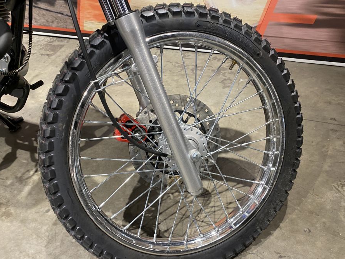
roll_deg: +5.4
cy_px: 136
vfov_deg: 45.4
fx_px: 309
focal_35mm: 31
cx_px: 166
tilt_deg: -41.2
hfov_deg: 58.3
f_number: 1.8
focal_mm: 4.25
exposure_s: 1/50
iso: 125
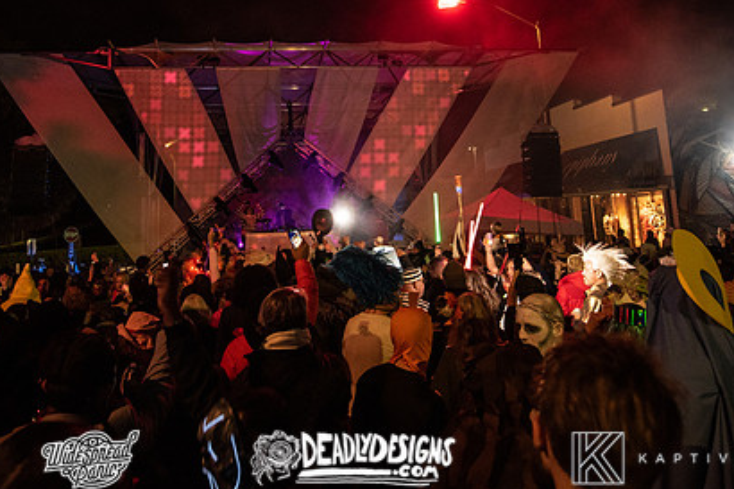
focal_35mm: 30
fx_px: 611
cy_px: 128
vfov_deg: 42.4
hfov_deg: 61.7
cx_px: 314
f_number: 3.5
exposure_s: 1/80
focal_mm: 18
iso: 2000
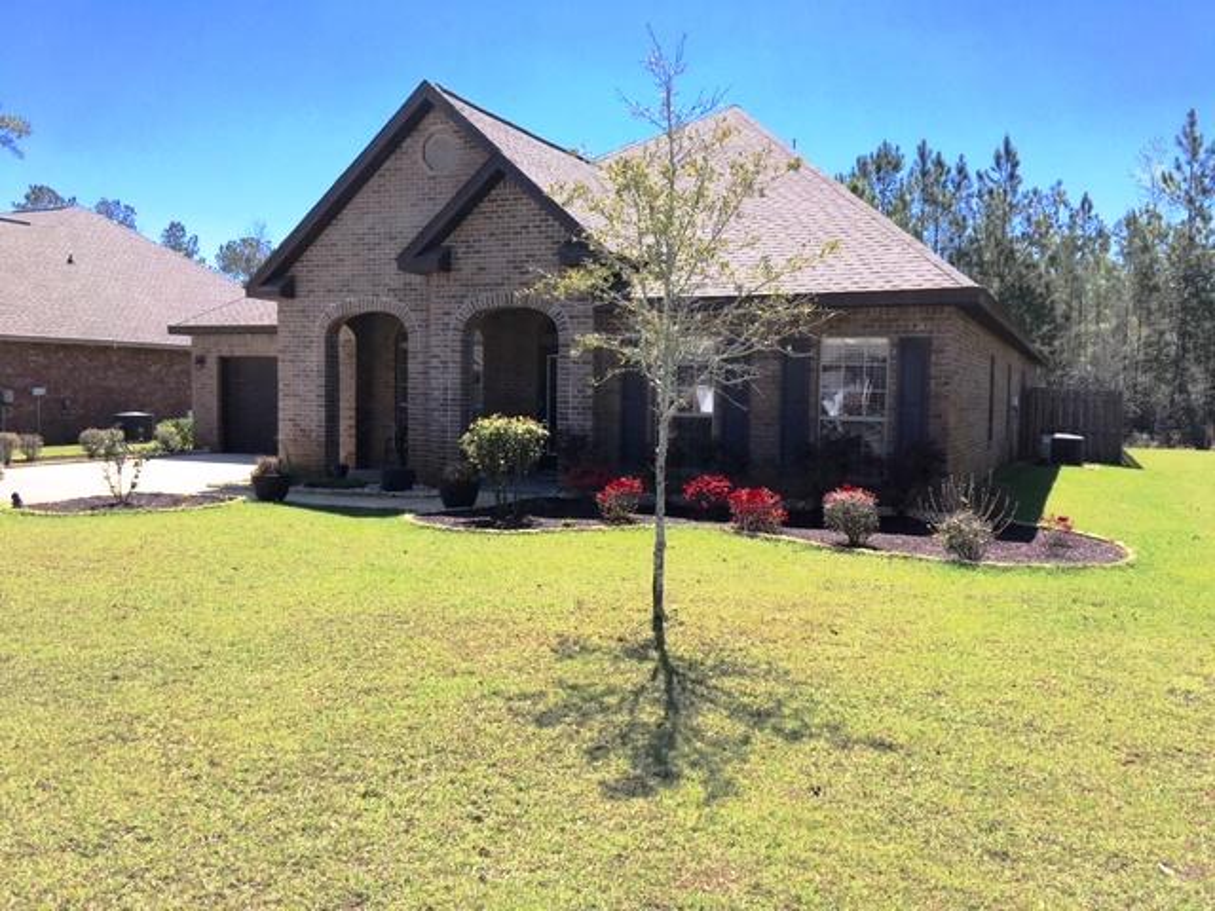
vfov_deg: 48.2
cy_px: 456
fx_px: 1018
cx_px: 608
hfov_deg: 61.7
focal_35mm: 29
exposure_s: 1/1637
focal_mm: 4.15
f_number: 2.2
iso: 25
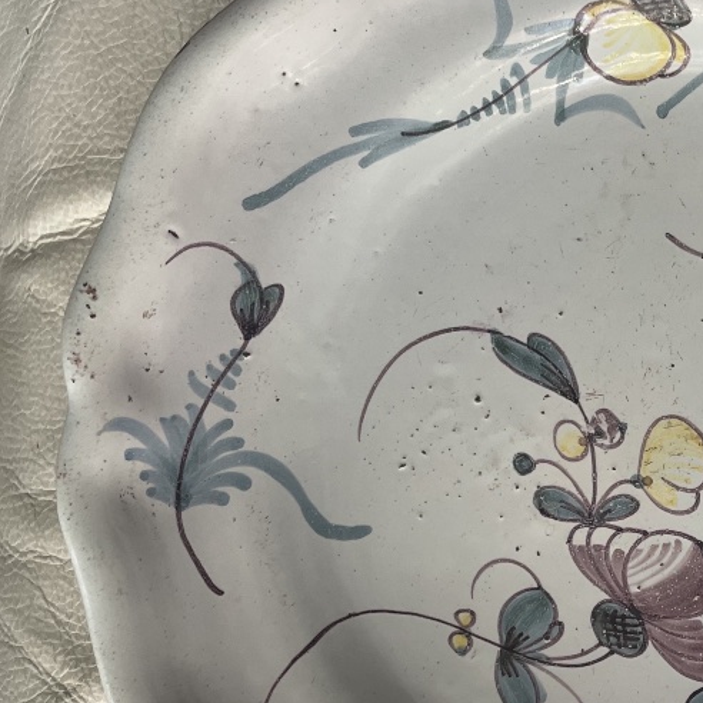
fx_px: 1287
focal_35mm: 56
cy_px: 446
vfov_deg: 30.4
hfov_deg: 27.7
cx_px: 789
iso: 64
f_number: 1.6
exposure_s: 1/121
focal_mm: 4.2
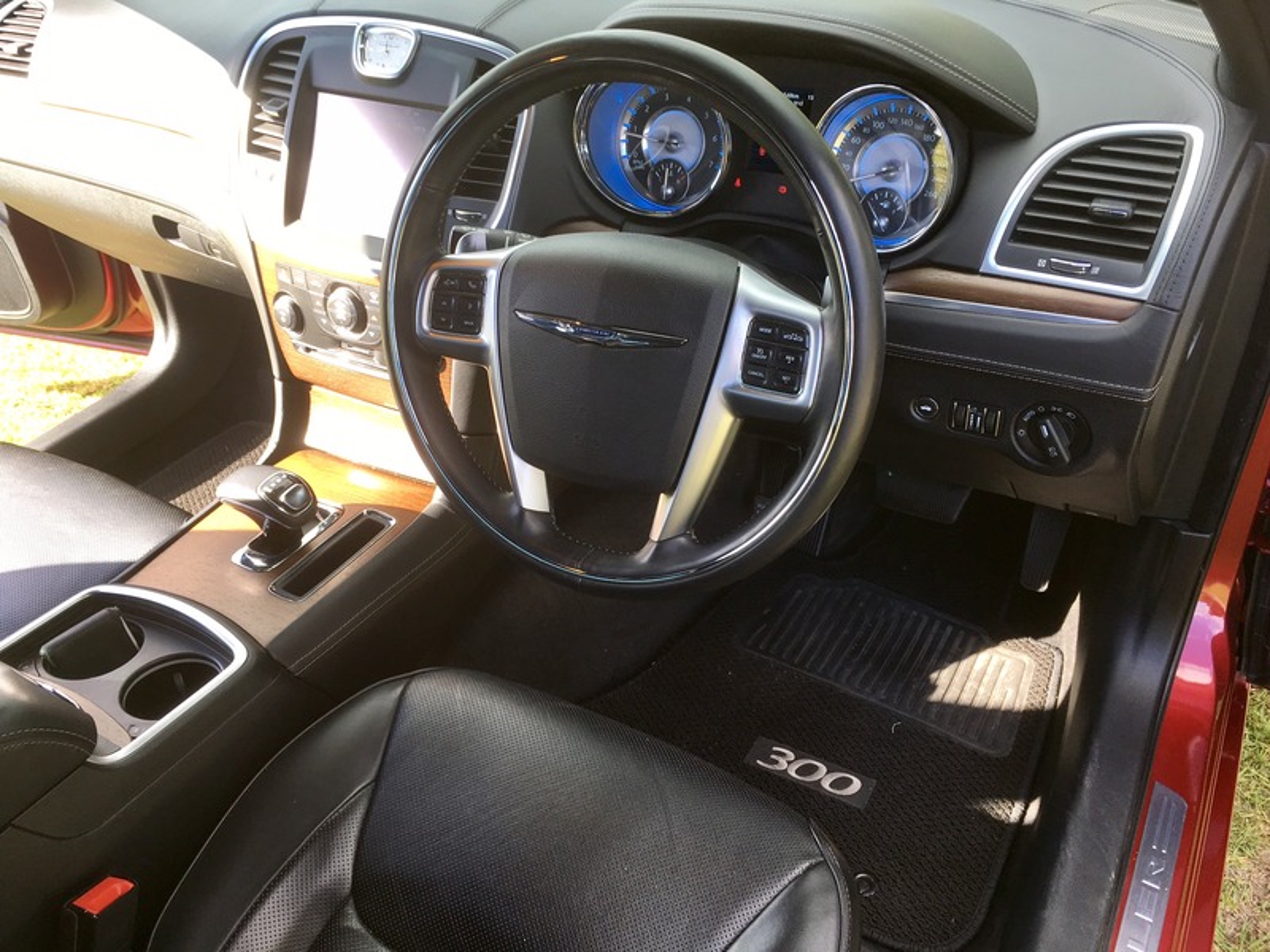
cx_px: 635
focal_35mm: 29
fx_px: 1064
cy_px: 476
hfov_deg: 61.7
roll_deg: +5.4
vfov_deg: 48.2
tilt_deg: -36.8
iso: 25
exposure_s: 1/100
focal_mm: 4.15
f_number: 2.2
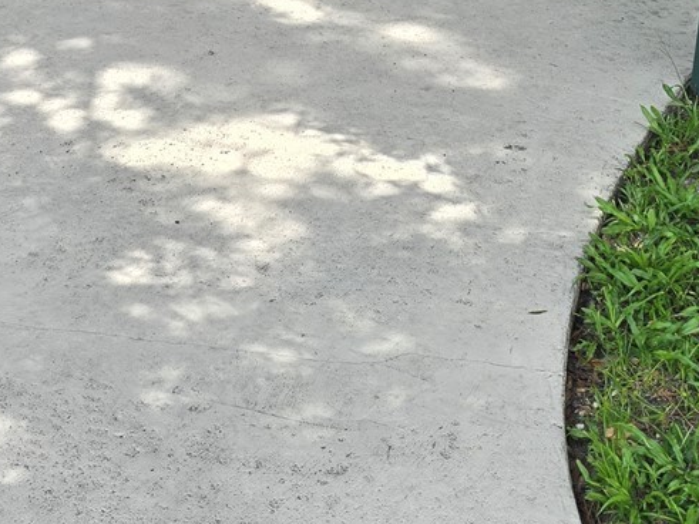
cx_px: 322
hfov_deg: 26.0
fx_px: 1514
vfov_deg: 17.5
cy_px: -279
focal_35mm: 75
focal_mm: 6.3
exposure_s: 1/180
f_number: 1.7
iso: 16
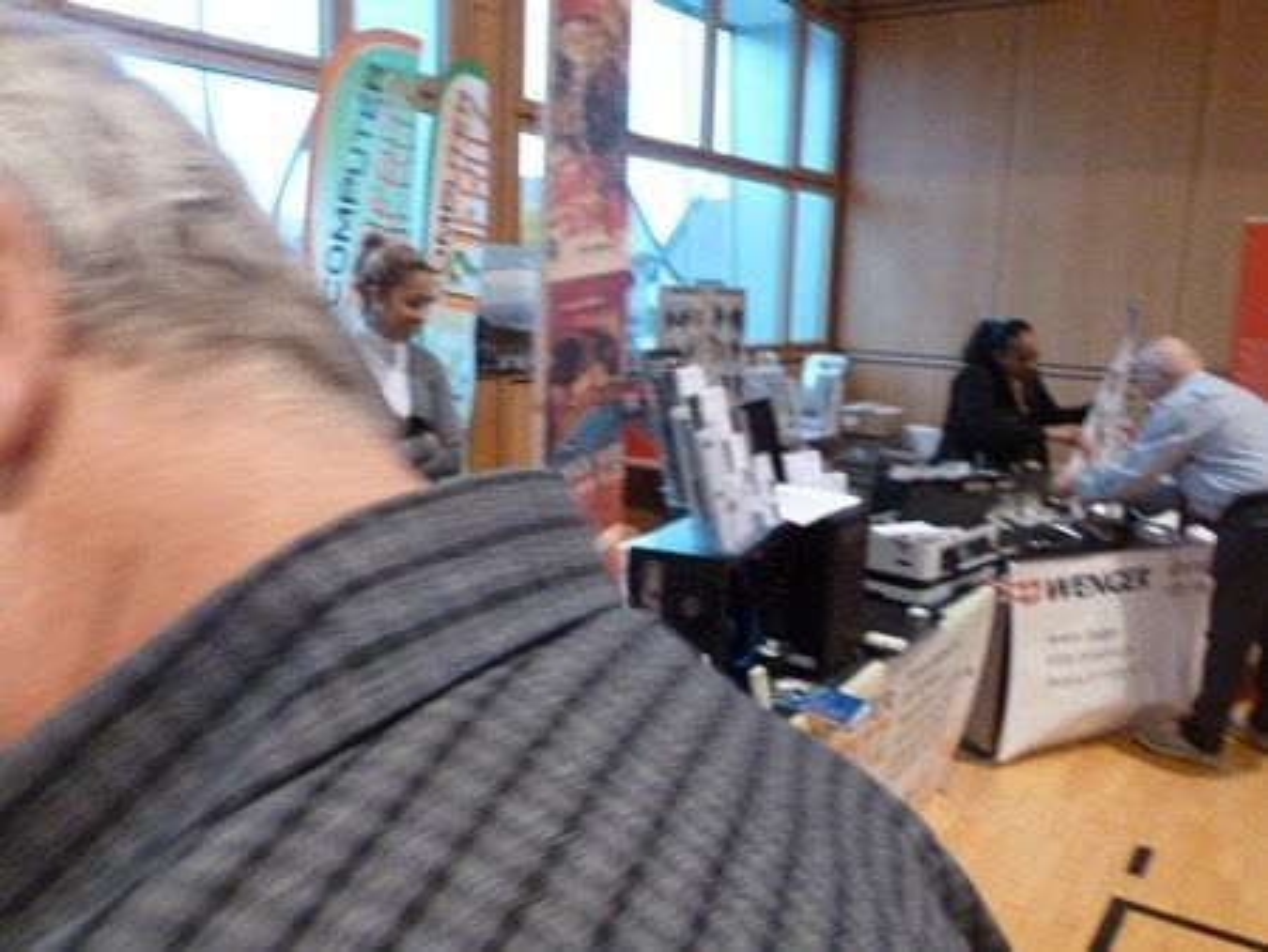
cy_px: 476
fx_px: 1026
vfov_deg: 49.8
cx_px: 634
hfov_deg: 63.4
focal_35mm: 28
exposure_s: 1/40
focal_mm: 5
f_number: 3.5
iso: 800
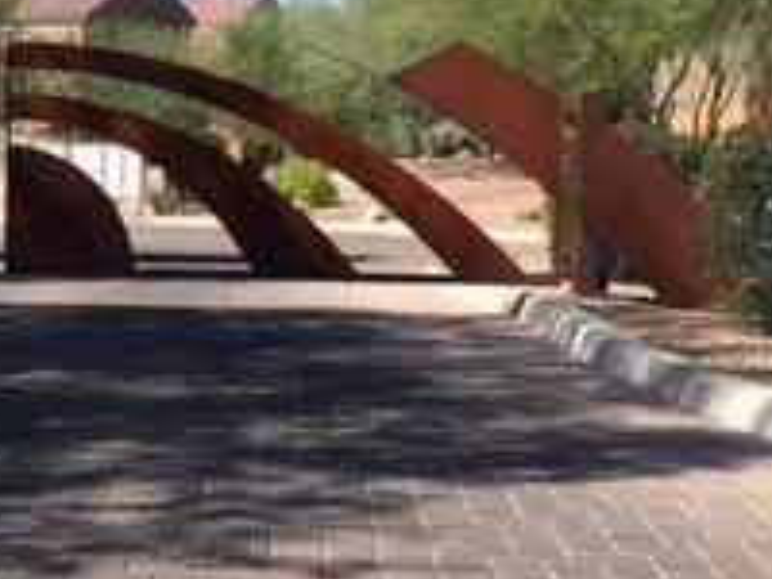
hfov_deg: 20.5
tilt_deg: -0.5
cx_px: 31
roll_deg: +0.3
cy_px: 216
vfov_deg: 15.9
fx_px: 2074
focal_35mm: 93
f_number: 2.2
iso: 25
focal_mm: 4.15
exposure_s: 1/1148
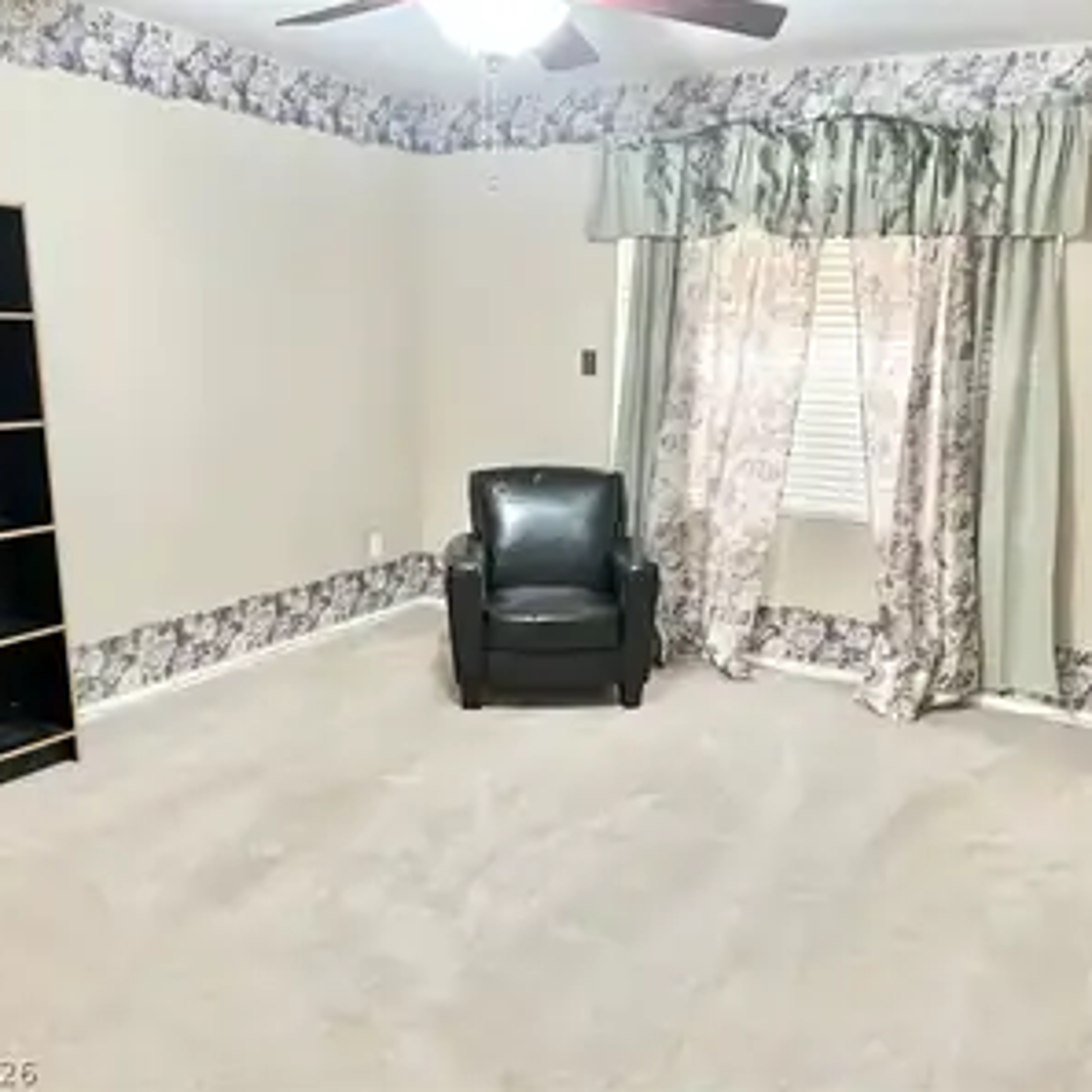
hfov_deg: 52.4
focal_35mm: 31
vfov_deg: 52.5
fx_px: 1106
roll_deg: -2.4
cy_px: 544
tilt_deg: -13.1
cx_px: 614
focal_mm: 5.7
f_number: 1.5
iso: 250
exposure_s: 1/60
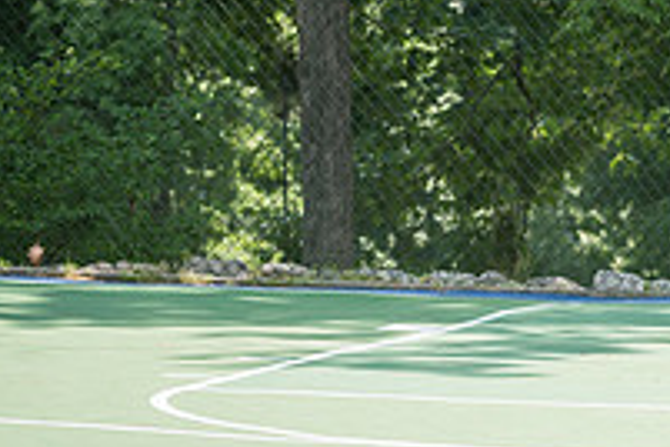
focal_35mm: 347
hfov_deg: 5.9
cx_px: 933
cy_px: 65
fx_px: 6458
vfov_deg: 4.0
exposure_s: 1/800
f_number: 4
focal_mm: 120
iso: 400
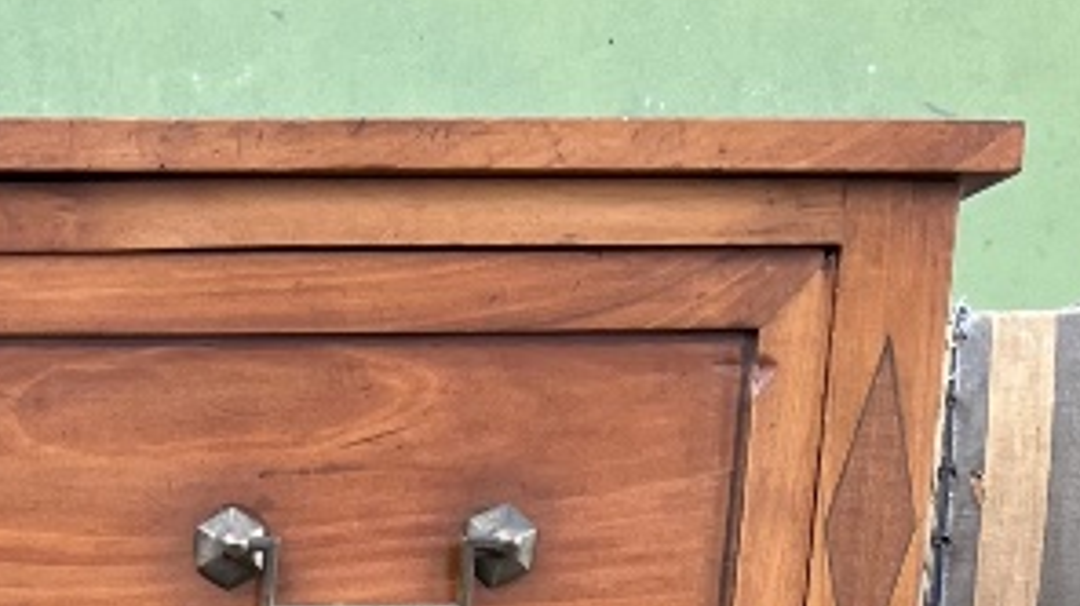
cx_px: -208
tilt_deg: -18.6
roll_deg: +2.2
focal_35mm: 115
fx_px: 3291
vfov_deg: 8.4
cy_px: 1971
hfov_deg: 17.8
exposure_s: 1/218
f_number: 1.6
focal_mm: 5.1
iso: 40
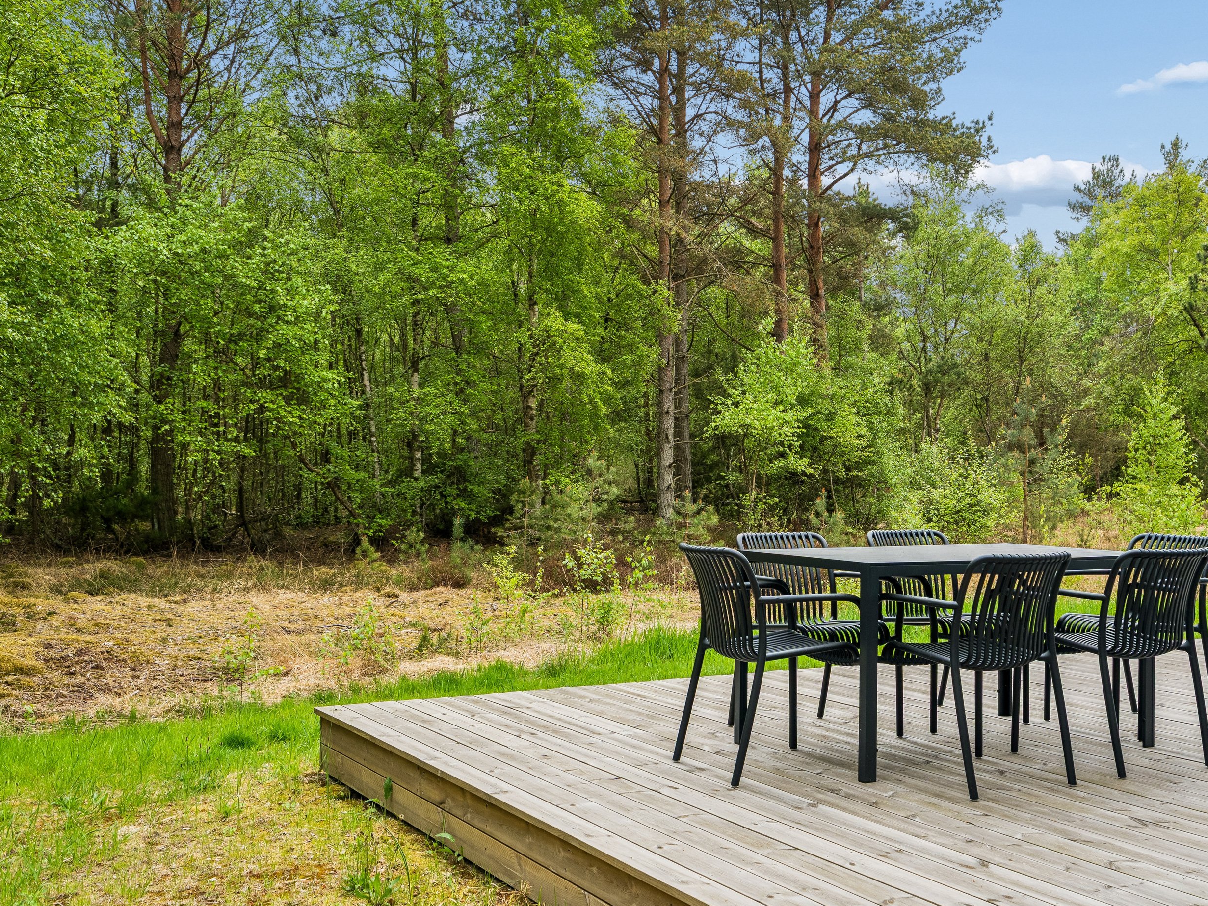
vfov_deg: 35.1
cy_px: 464
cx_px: 663
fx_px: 1431
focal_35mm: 41
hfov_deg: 45.7
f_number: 8
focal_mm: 35
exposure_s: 1/160
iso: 500
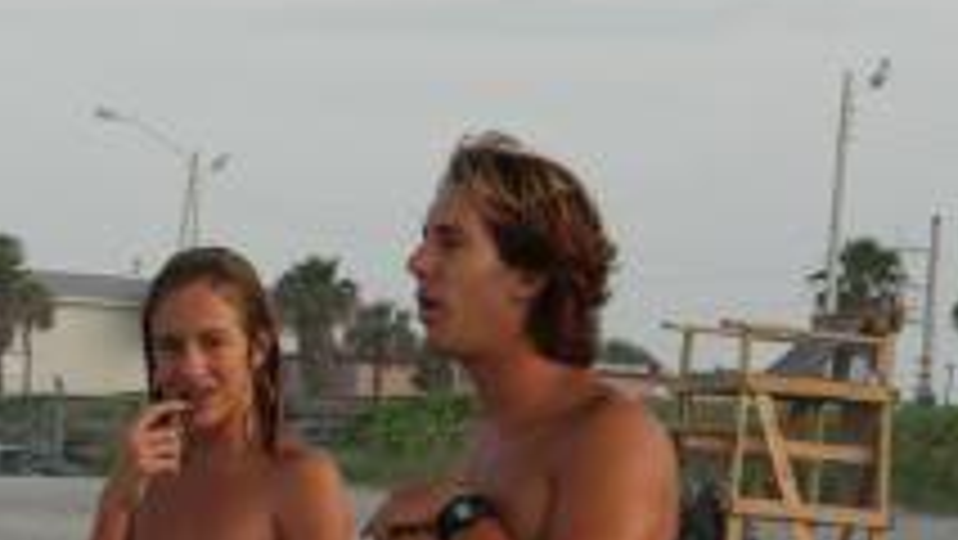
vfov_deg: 4.7
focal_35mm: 260
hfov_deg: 8.3
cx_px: 499
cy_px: 468
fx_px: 6596
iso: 100
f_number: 5.6
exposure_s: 1/125
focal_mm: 55
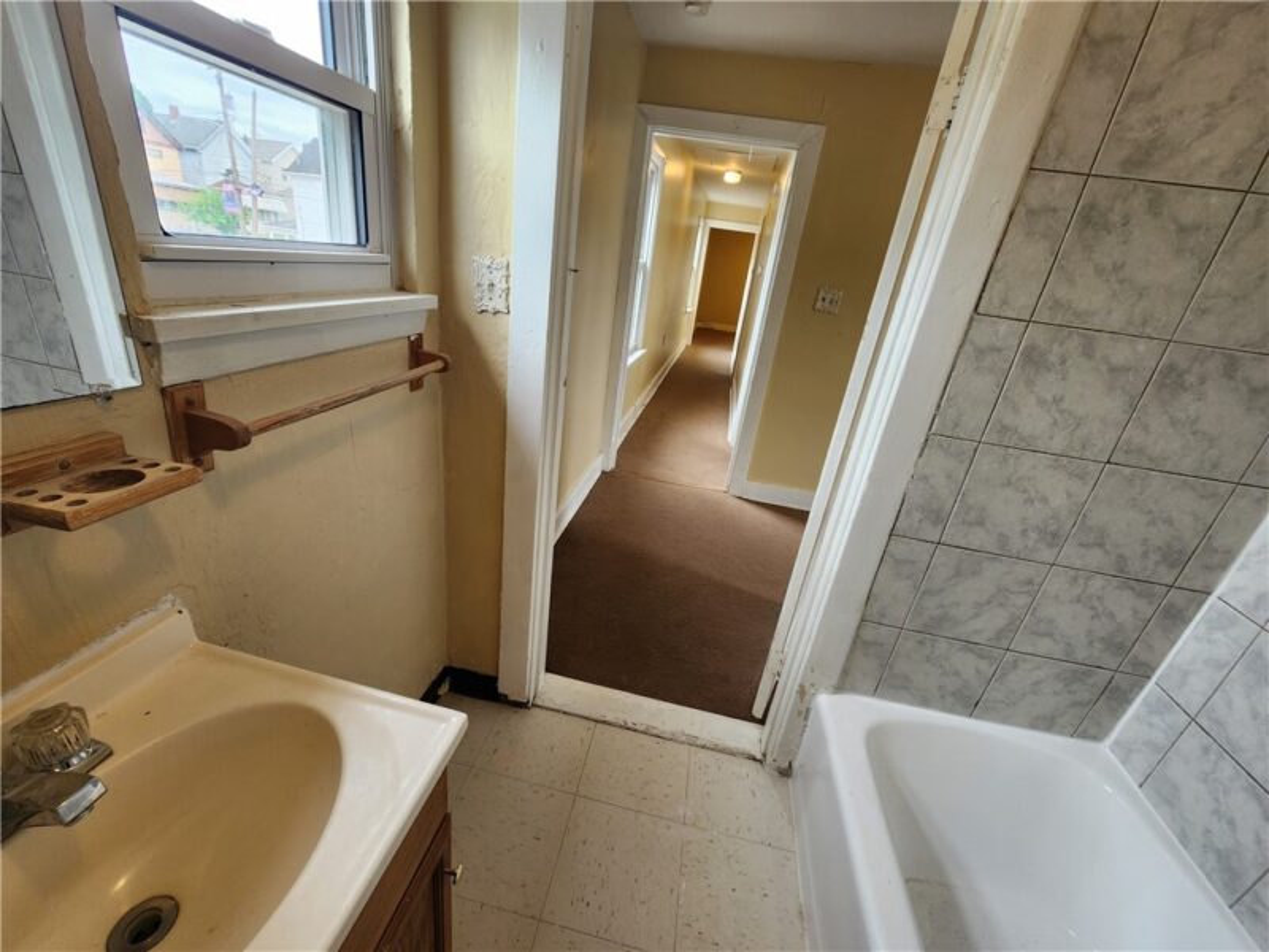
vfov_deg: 89.9
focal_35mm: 13
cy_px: 476
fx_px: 477
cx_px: 634
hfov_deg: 106.2
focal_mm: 2.2
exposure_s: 1/60
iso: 100
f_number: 2.2
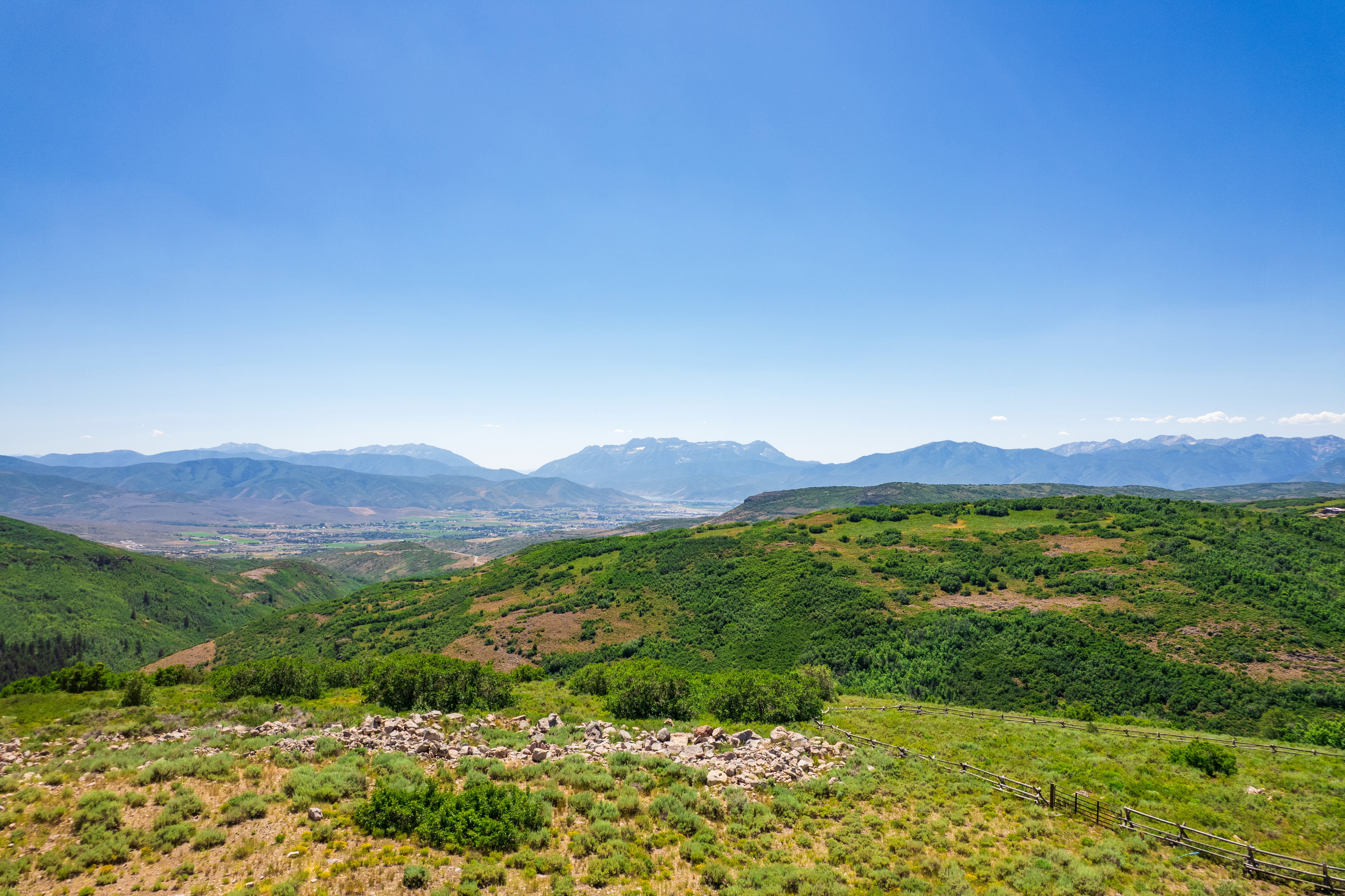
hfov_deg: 78.6
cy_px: 448
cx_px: 672
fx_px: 822
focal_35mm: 22
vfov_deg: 57.2
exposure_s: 1/1000
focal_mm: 8.38
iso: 100
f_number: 2.8
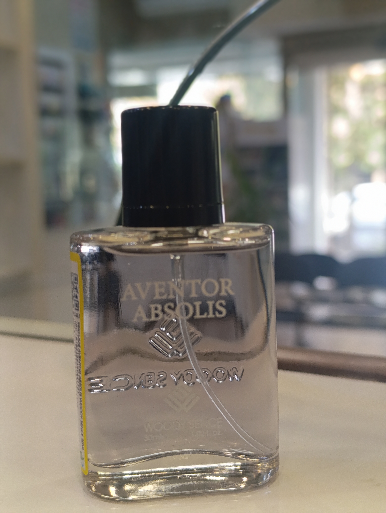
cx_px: 193
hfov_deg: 31.6
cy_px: 256
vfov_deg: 41.2
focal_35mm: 46
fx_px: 682
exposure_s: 1/100
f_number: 1.6
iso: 320
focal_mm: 6.14
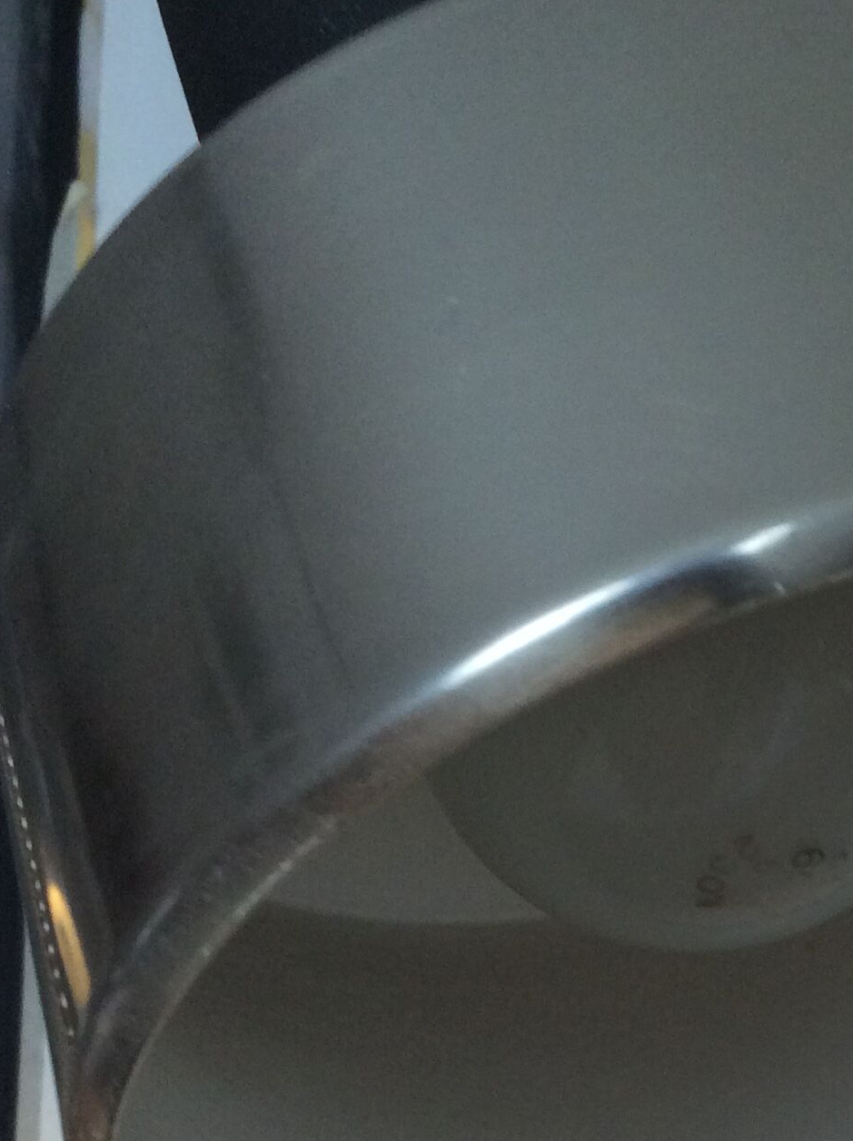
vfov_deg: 29.0
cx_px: 768
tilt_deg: +16.2
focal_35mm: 66
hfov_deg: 21.7
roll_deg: +4.5
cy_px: 860
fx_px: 2174
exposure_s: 1/25
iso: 80
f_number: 2.4
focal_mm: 3.3
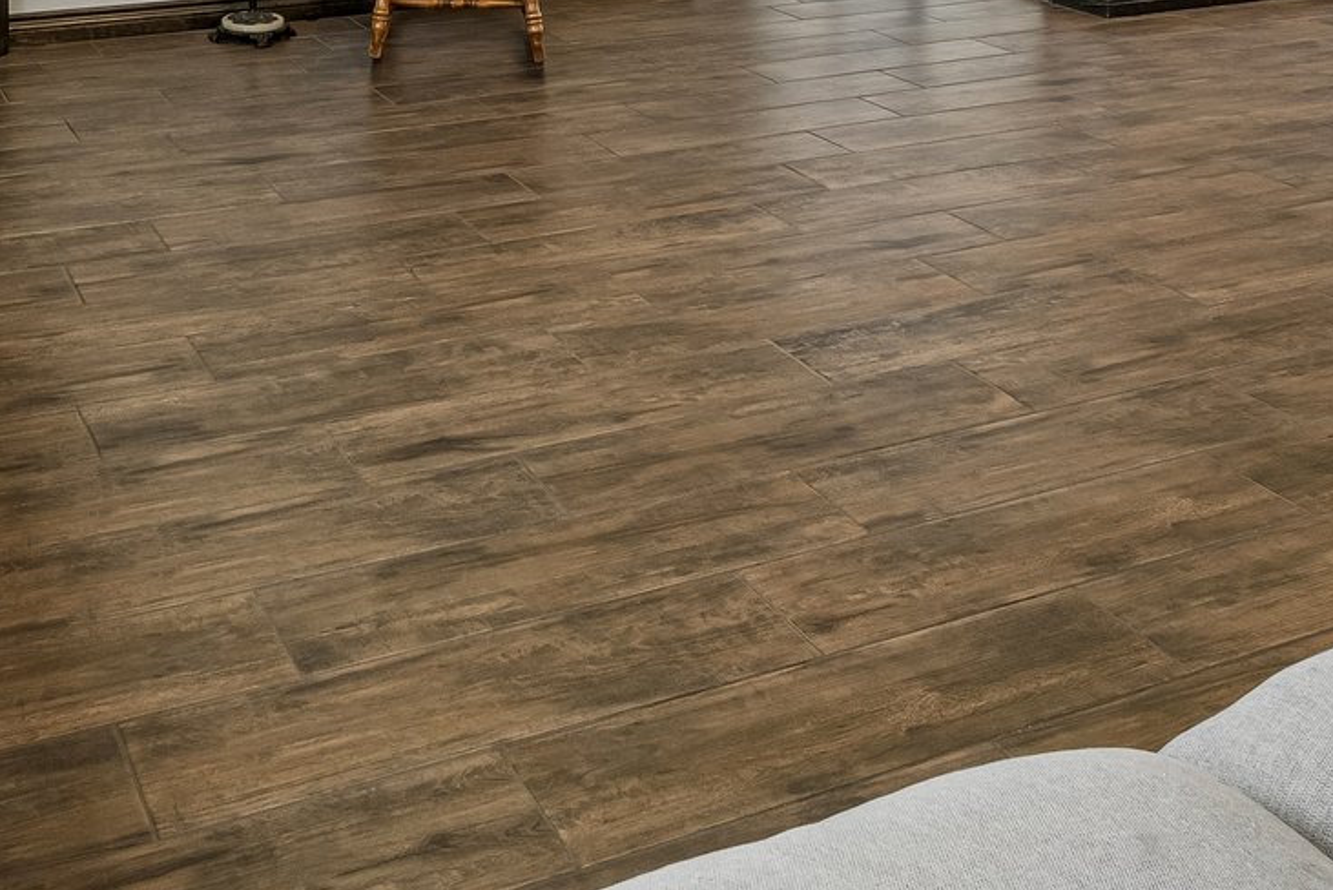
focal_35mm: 42
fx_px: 1556
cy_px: -346
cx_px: 348
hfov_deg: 45.0
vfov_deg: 25.9
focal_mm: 10
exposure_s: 1/60
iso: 200
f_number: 6.3
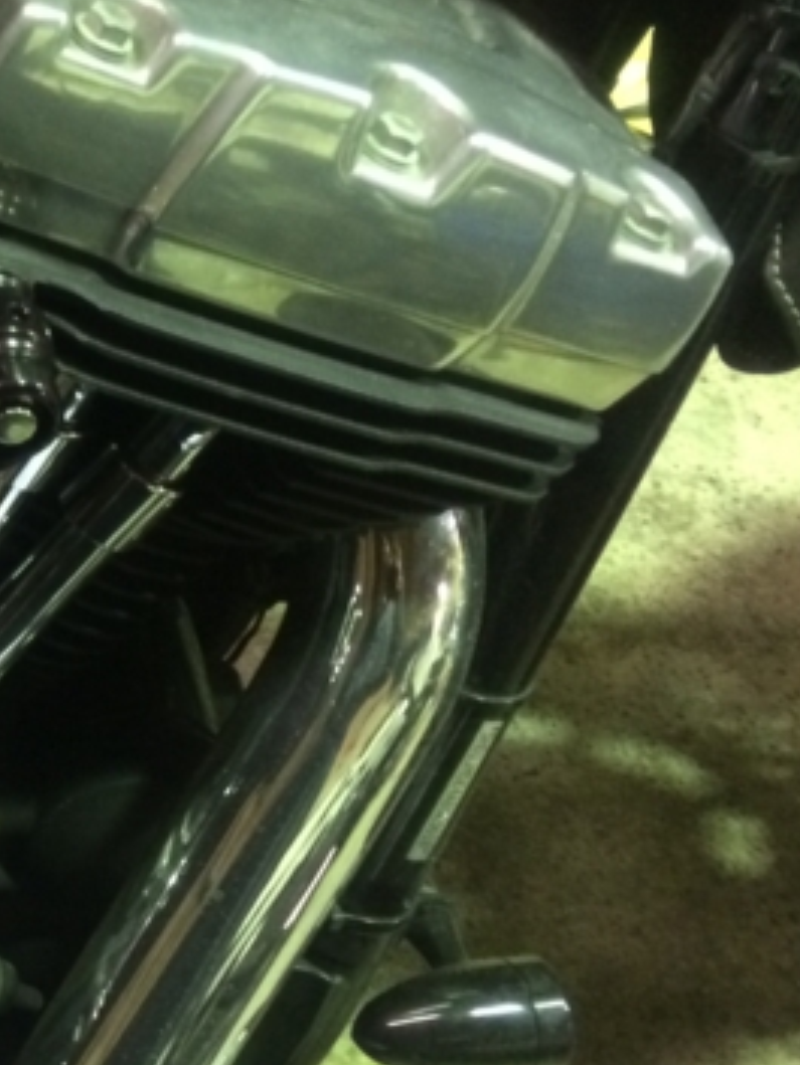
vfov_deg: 28.5
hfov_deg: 19.2
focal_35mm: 68
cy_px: 549
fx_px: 2094
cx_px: -368
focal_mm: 4.12
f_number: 2.2
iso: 320
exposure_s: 1/15
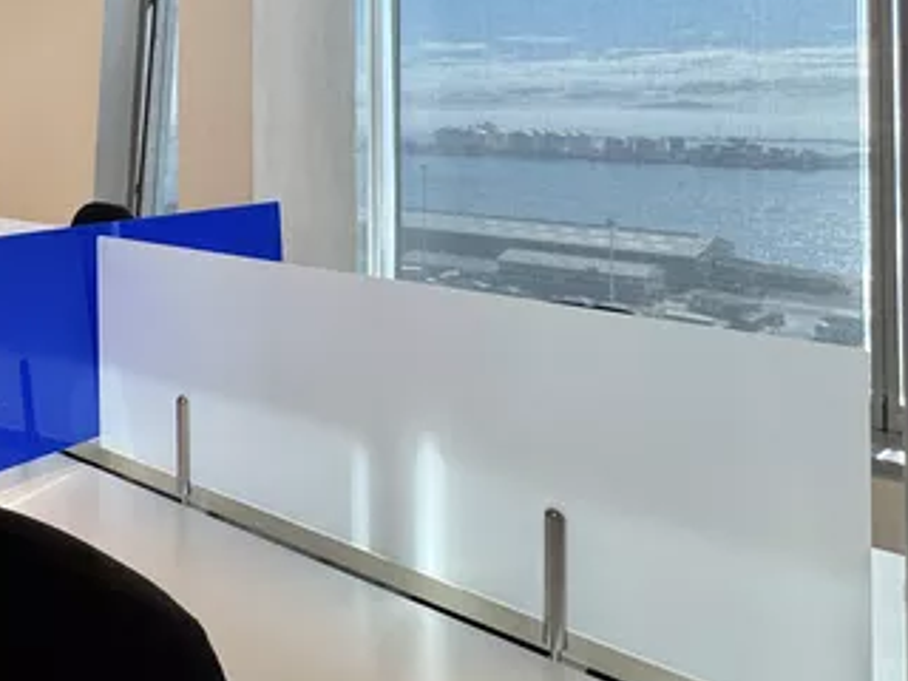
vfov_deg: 38.4
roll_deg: -0.5
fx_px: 918
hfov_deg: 47.5
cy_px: 91
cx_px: 99
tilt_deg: +0.9
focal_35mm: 35
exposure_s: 1/100
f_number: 2.2
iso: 64
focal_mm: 2.22
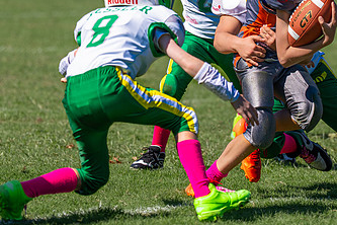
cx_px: 239
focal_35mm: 427
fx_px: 3997
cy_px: 58
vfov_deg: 3.2
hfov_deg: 4.8
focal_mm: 153
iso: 160
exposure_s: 1/4000
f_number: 2.8
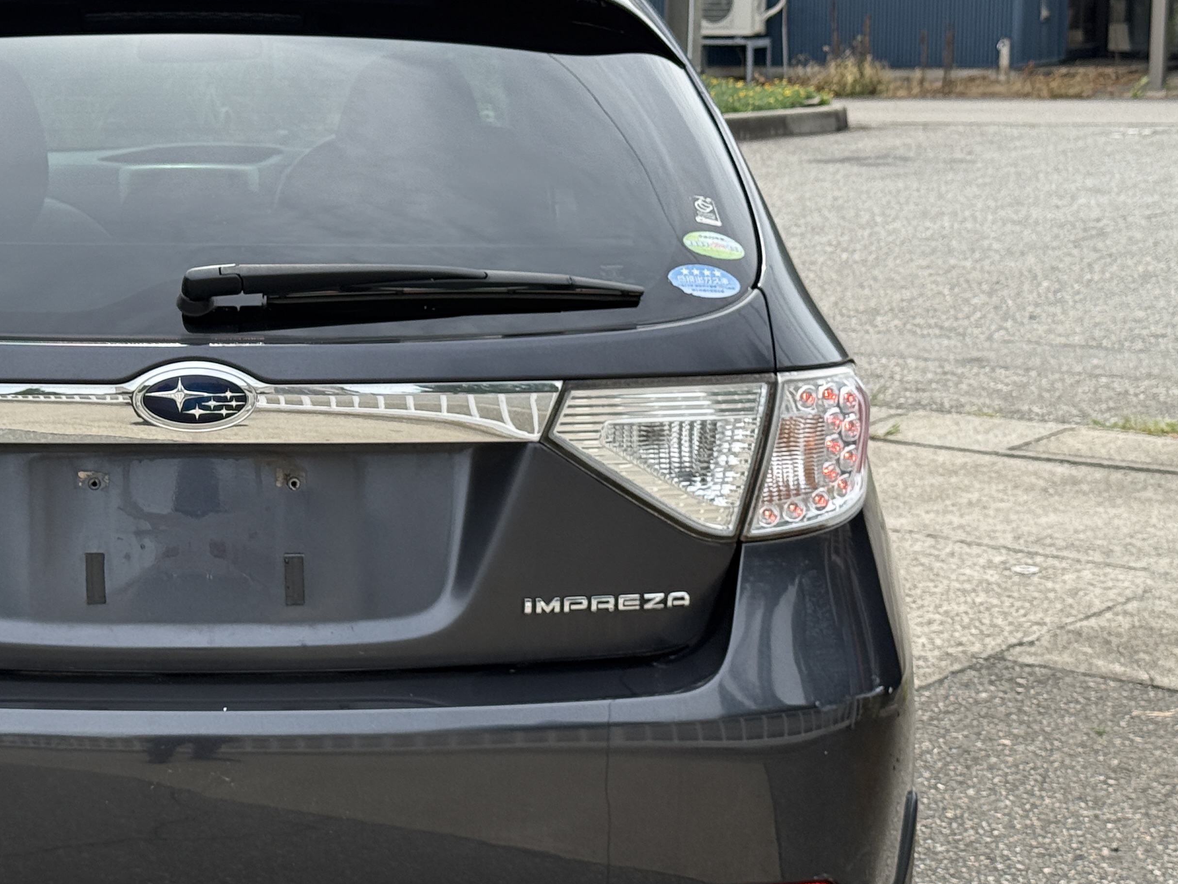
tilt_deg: -10.1
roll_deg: +1.6
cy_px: 433
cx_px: 202
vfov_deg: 18.4
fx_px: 2722
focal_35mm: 80
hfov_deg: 24.0
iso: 80
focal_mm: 6.76
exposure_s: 1/2762
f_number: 1.78
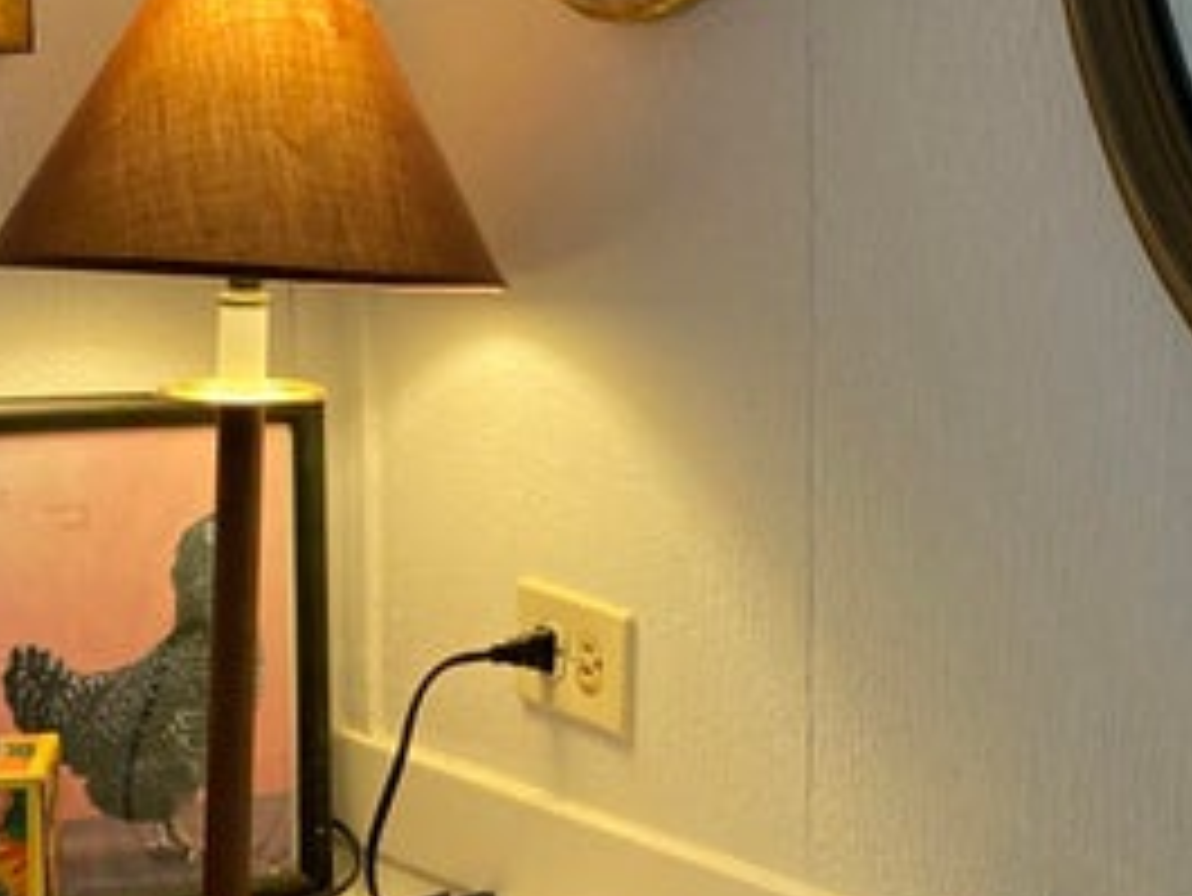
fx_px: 3101
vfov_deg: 16.4
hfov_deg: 21.6
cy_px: 243
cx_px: 888
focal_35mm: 90
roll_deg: +0.5
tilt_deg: -3.2
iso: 160
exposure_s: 1/60
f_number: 1.8
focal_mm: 3.99
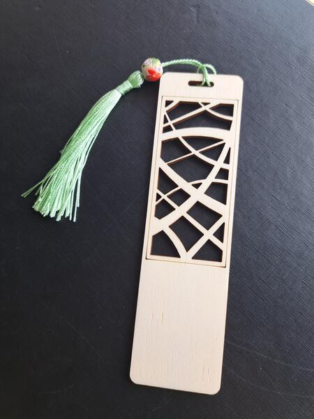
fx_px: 290
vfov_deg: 71.6
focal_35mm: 24
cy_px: 210
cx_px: 157
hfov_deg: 56.8
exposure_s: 1/119
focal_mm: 5.23
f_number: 1.8
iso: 50
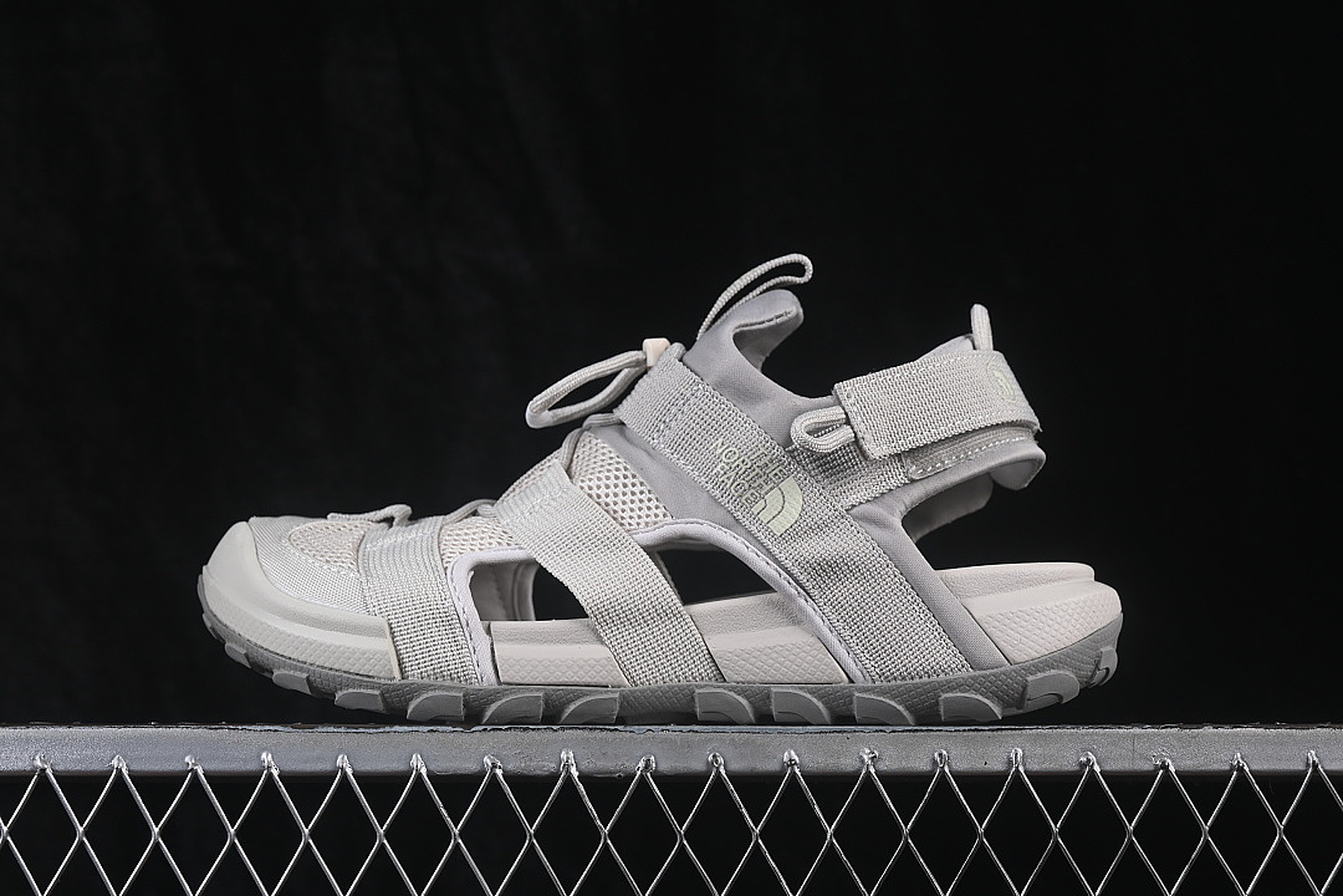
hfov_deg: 27.0
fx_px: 2798
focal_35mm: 75
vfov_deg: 18.2
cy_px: 448
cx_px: 672
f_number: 8
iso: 160
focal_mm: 50
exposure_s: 1/80
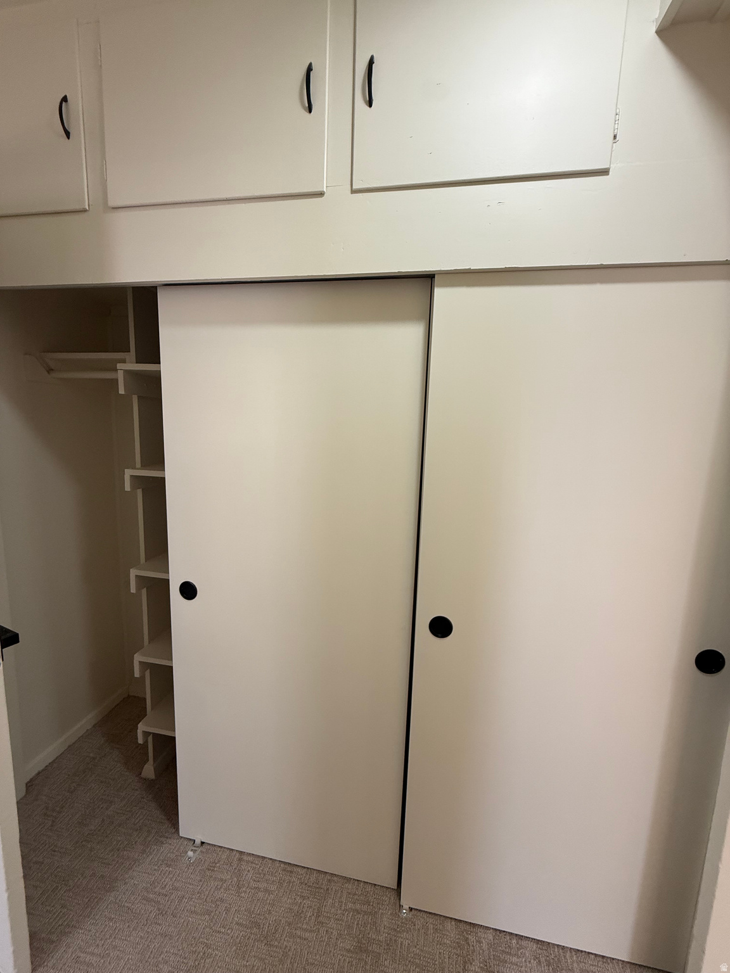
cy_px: 486
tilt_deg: -7.2
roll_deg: -2.9
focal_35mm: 14
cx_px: 365
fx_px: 394
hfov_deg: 85.7
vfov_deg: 102.1
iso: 160
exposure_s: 1/99
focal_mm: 2.22
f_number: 2.2
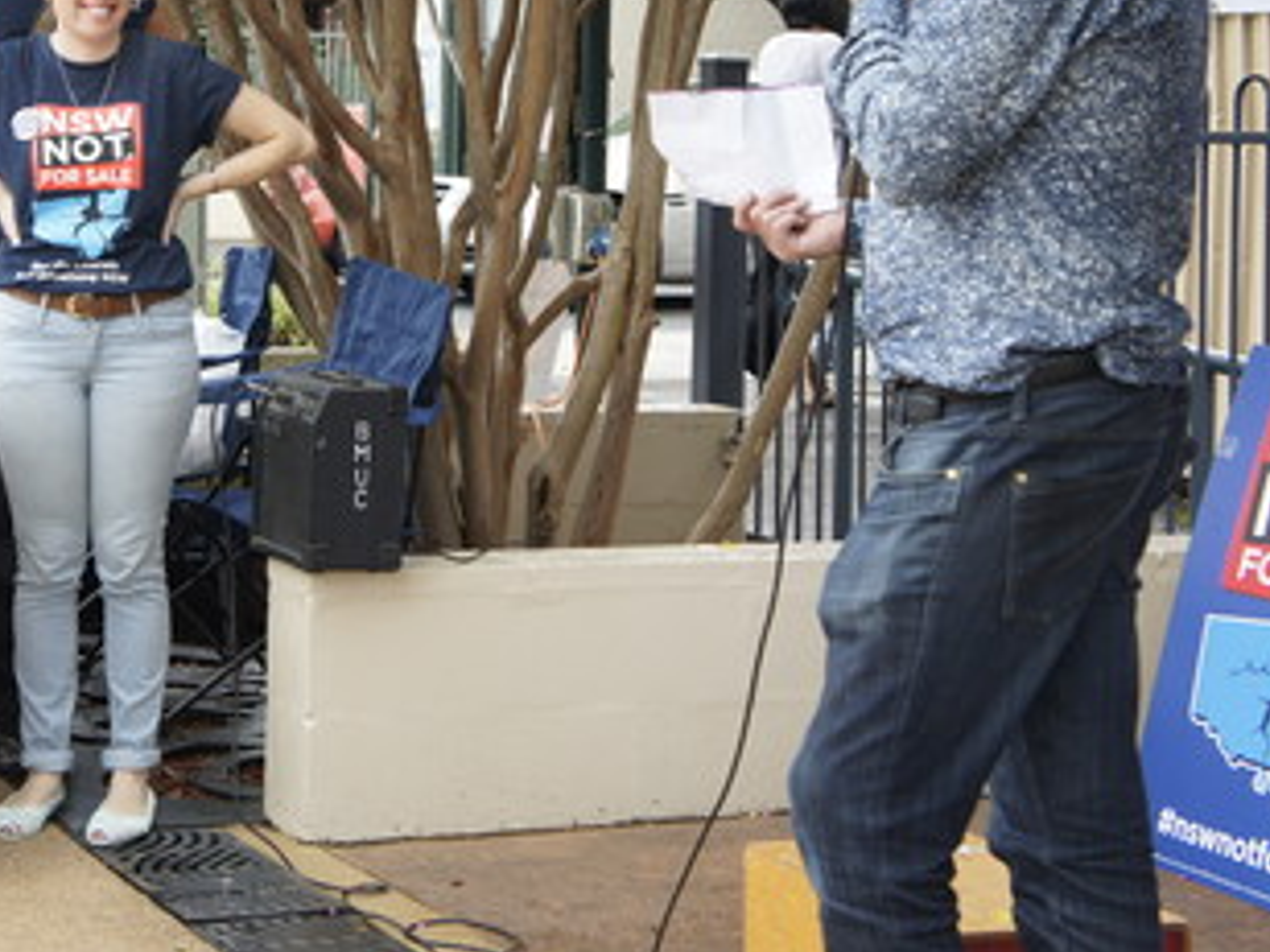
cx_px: 202
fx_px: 3371
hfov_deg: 21.0
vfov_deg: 16.0
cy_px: 216
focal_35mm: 92
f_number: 5.6
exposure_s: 1/160
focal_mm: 35
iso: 200
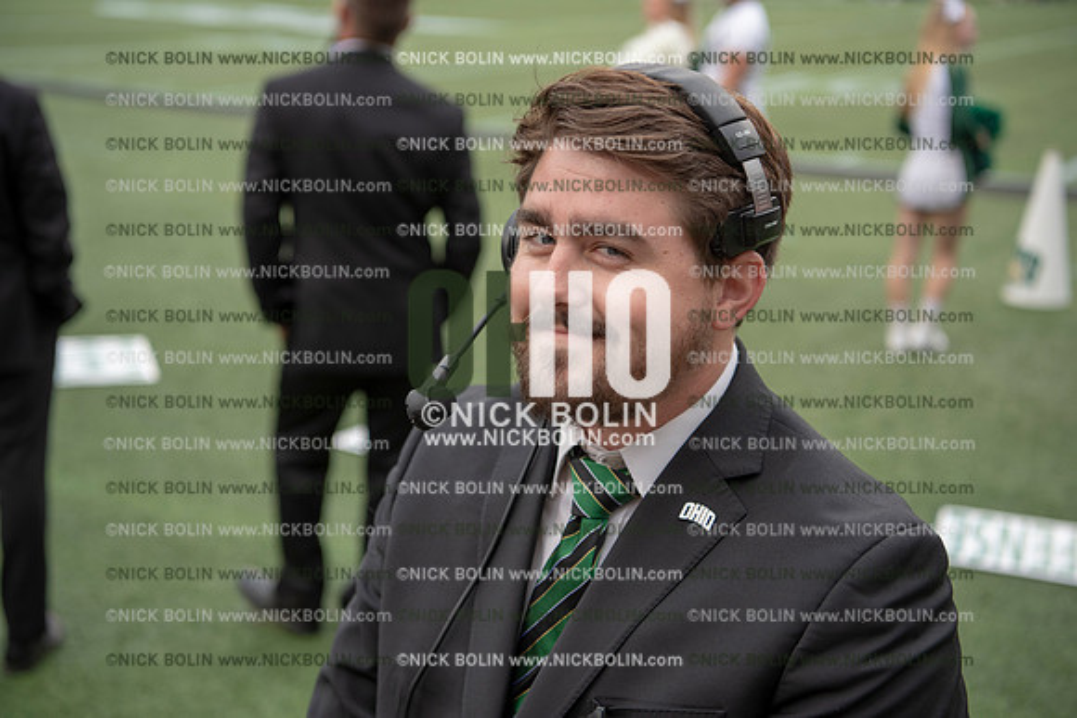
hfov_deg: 38.2
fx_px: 1556
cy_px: 359
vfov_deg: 26.0
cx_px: 538
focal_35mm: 52
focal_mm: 52
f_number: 3.5
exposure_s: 1/500
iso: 250
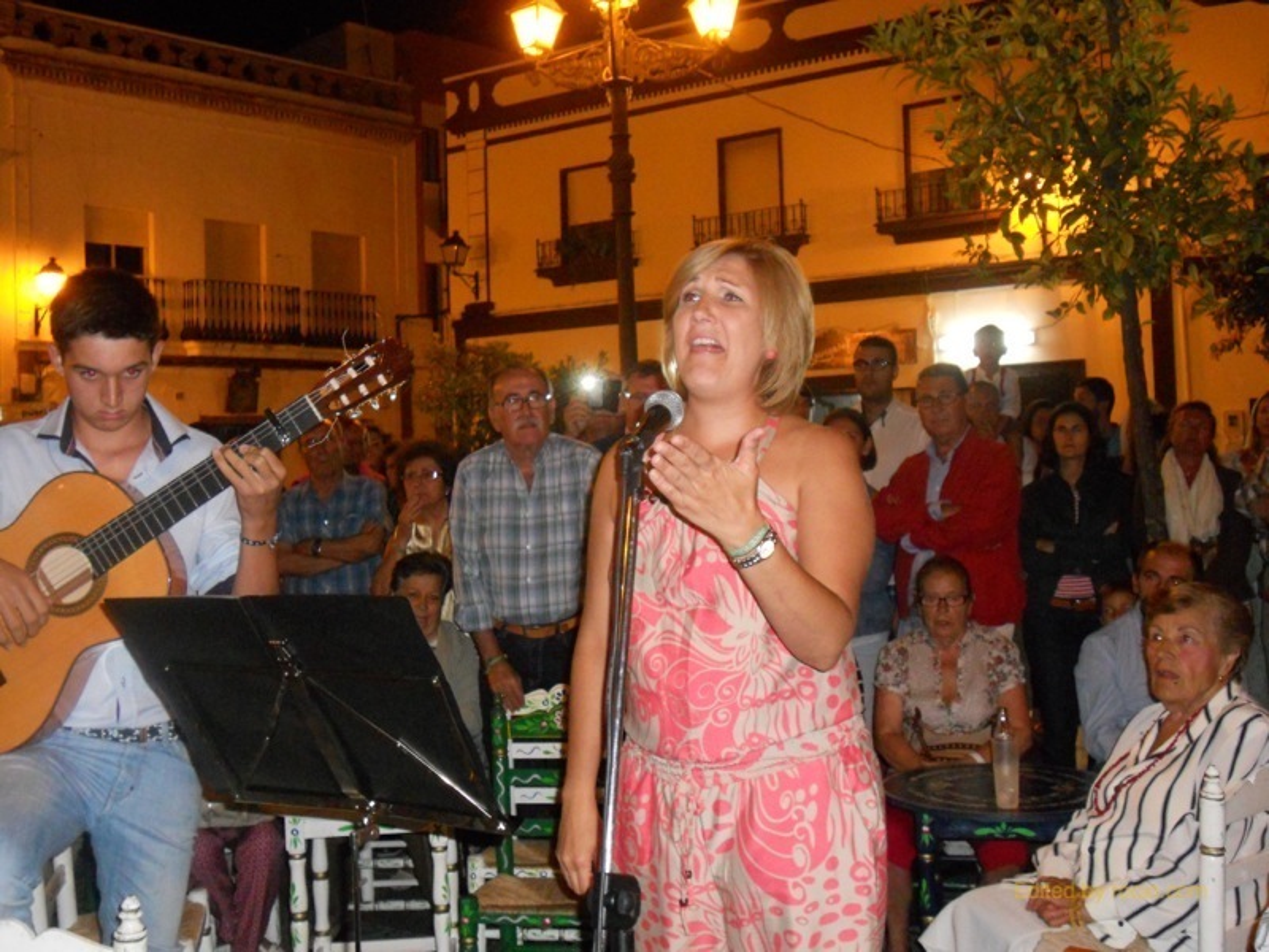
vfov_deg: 37.7
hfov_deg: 49.0
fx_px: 1393
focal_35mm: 38
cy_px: 476
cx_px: 634
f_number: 3.9
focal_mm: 6.9
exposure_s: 1/30
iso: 640
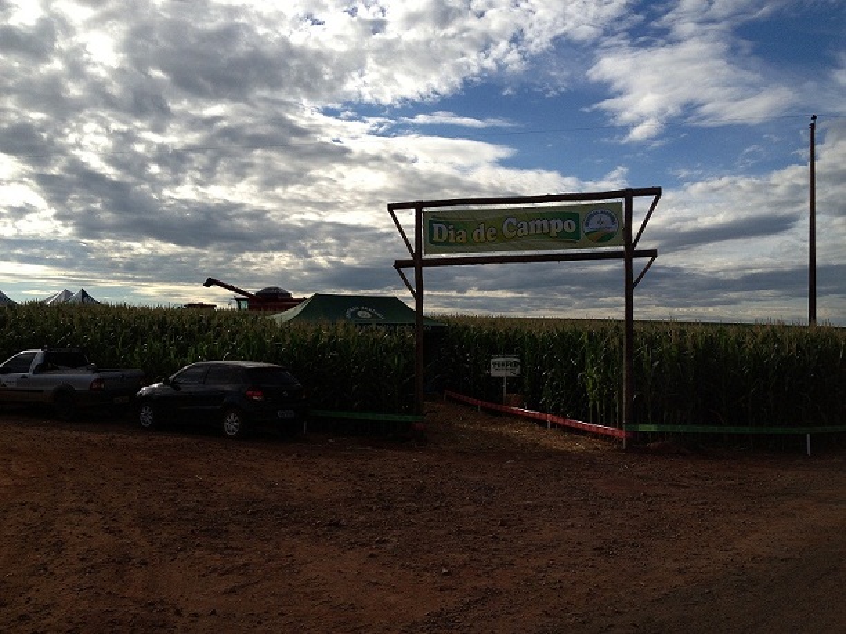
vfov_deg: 40.7
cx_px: 423
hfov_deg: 52.6
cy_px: 317
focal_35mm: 35
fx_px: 855
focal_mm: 4.28
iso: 50
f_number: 2.4
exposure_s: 1/2632
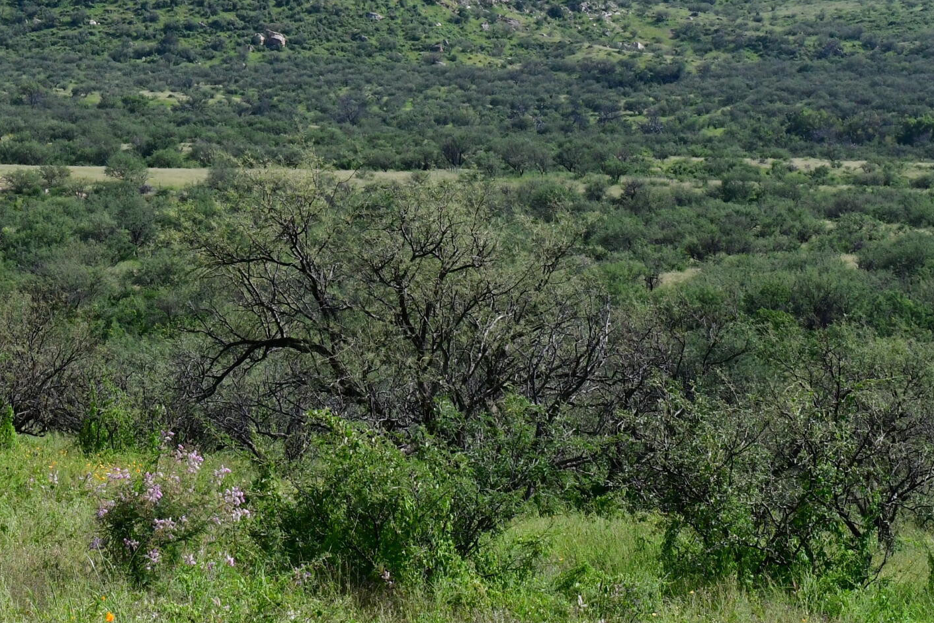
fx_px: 3969
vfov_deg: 8.9
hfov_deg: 13.4
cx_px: 277
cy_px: -6
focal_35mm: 153
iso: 800
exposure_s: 1/1000
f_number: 13
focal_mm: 48
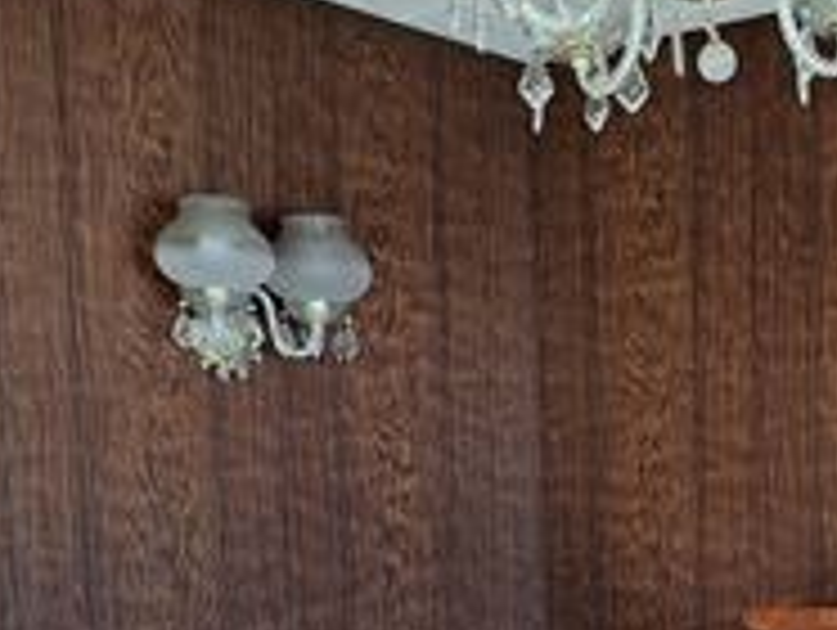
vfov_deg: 17.3
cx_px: 734
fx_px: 1913
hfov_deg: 24.1
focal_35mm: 79
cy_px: 873
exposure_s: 1/50
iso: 125
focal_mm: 5.54
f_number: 1.8
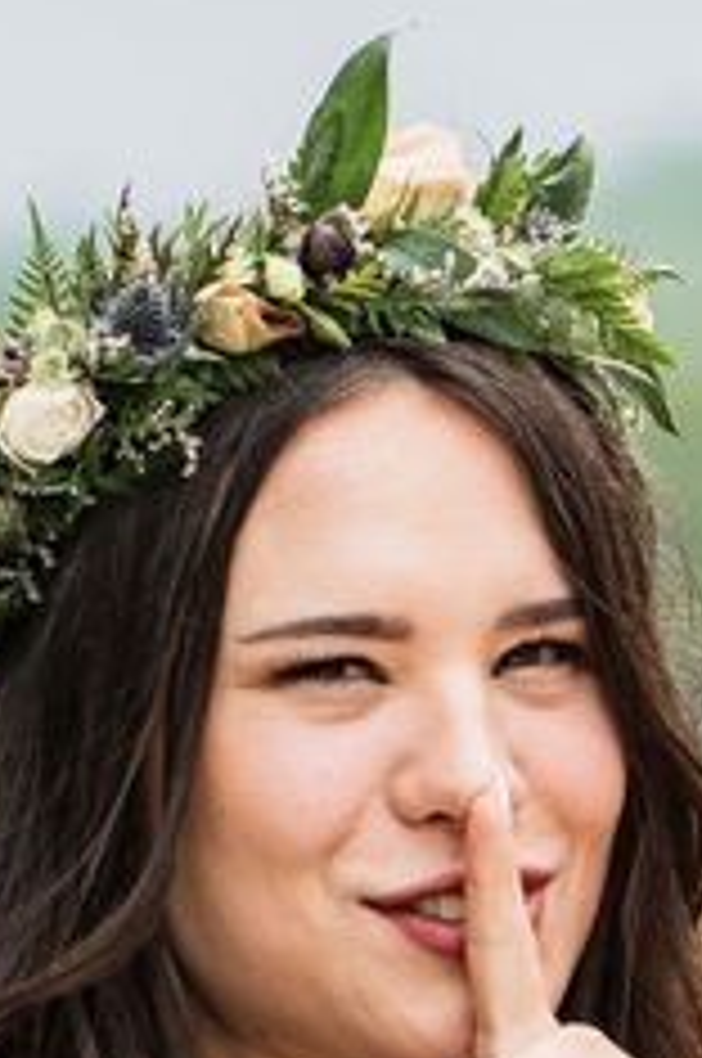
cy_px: 1904
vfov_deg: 2.5
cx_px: 1035
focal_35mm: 812
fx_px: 23819
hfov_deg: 1.7
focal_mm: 127
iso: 125
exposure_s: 1/640
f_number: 4
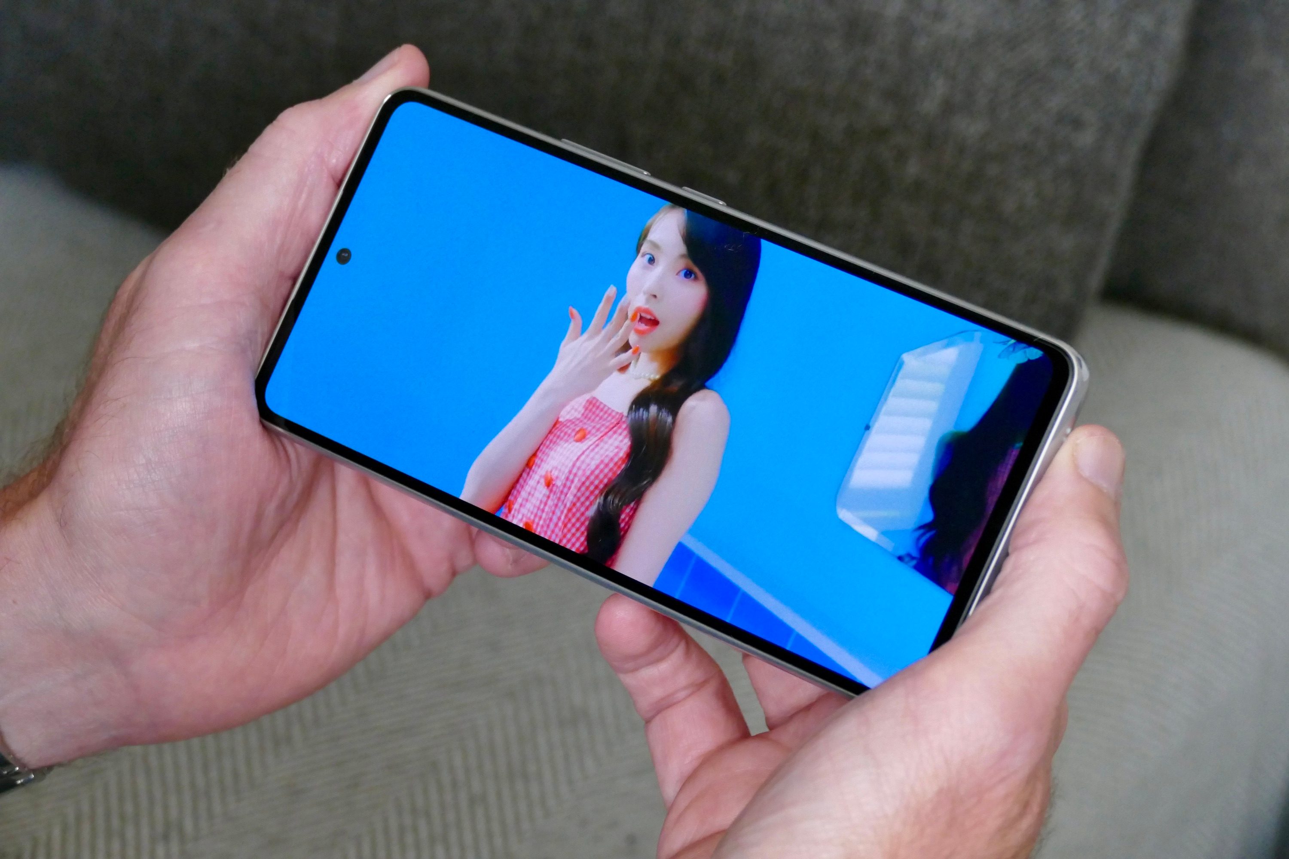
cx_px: 644
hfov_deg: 20.6
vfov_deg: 13.8
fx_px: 3544
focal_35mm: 99
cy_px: 430
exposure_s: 1/50
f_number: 4
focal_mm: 35.95
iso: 1600
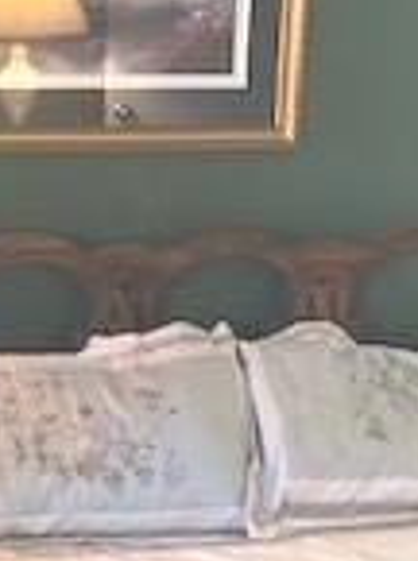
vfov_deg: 15.8
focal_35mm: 124
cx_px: 139
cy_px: 476
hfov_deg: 11.9
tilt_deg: -14.2
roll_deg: -2.0
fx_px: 2005
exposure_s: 1/15
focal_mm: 3.99
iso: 100
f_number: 1.8
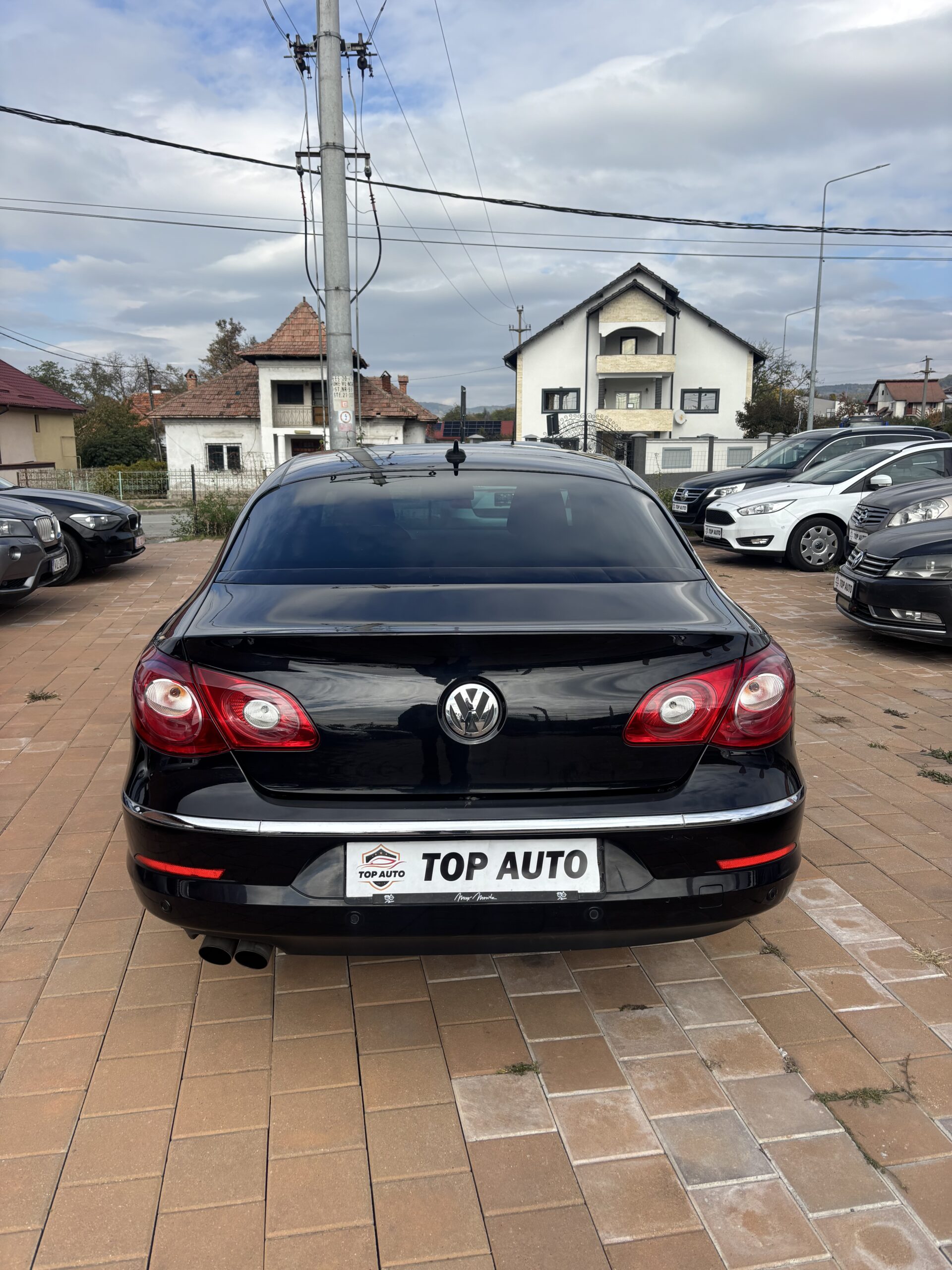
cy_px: 635
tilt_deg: -11.2
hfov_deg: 53.1
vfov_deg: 67.3
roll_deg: +1.5
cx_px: 476
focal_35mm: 26
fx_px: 953
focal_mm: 5.96
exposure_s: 1/3021
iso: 50
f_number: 1.6
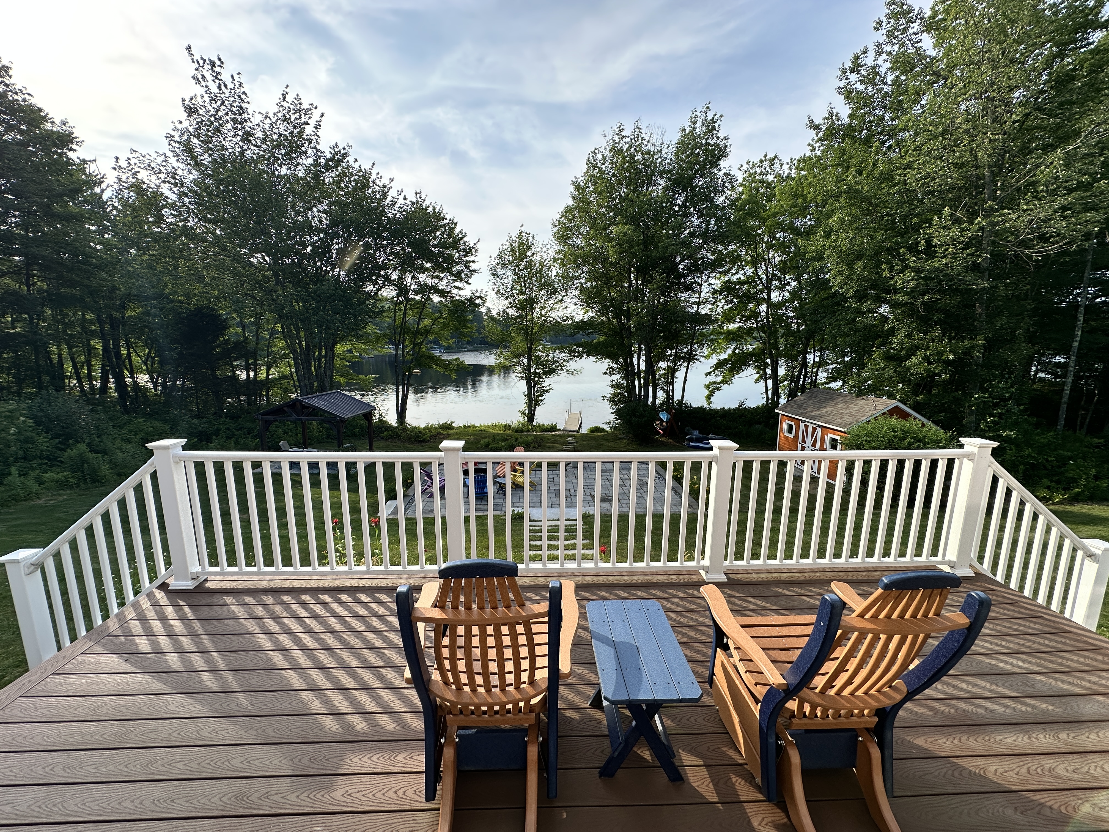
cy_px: 416
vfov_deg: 85.7
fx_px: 449
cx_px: 554
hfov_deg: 102.1
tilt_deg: -9.7
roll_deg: -0.7
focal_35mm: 14
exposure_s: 1/678
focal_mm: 2.22
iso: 40
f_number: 2.2
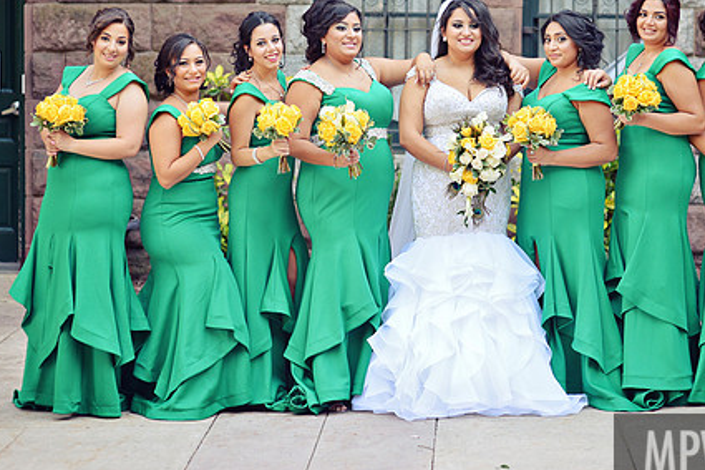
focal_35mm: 116
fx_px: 2271
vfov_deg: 11.8
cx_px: 430
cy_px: 198
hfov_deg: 17.6
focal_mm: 85
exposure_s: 1/400
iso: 400
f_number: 2.8
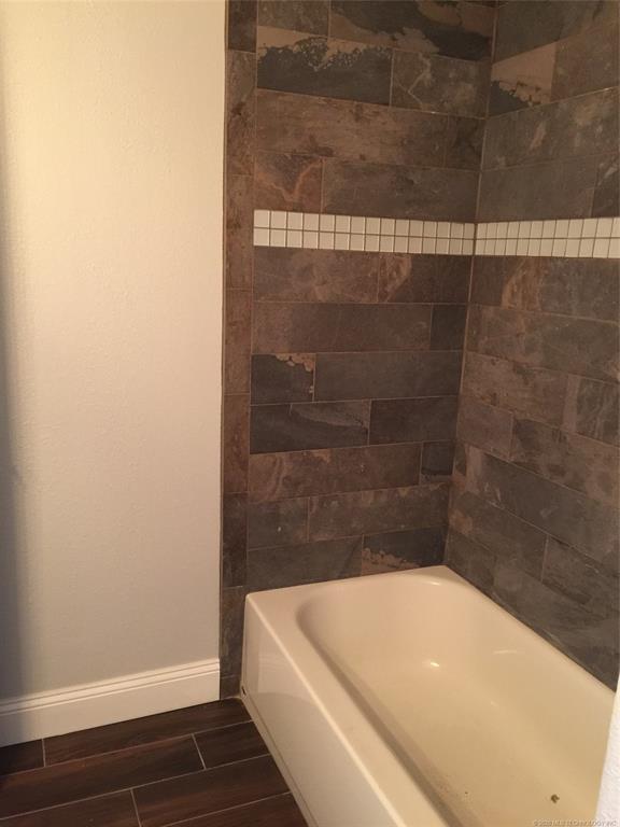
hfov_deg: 48.2
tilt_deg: -13.7
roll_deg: -2.2
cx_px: 310
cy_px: 414
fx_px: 693
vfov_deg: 61.7
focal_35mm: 29
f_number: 2.2
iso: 125
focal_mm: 4.15
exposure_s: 1/10
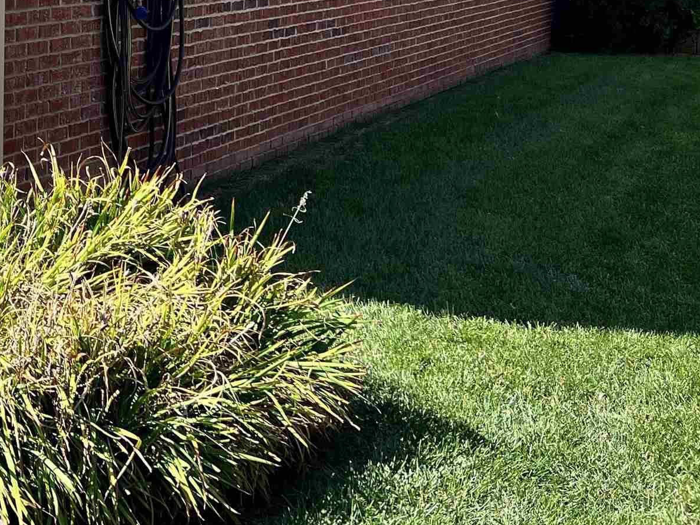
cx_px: -191
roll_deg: -1.0
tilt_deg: -0.4
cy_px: -103
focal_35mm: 67
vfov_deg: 20.5
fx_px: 1355
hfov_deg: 25.3
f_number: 1.5
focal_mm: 5.7
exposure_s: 1/1751
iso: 50
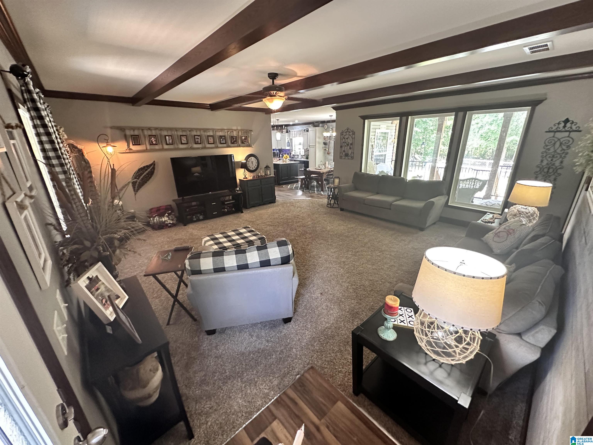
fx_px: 240
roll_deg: +1.5
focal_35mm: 14
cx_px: 296
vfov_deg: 85.7
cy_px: 222
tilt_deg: -18.4
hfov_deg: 102.1
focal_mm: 2.22
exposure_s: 1/60
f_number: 2.2
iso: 800
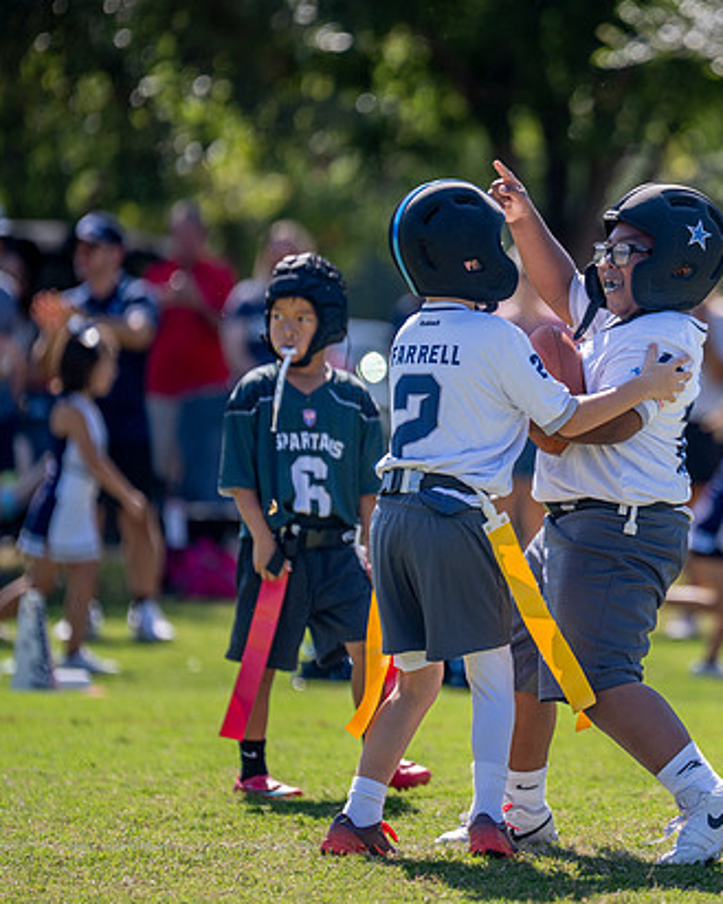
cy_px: 410
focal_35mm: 313
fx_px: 8369
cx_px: 614
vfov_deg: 6.2
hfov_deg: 4.9
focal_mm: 200
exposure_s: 1/2000
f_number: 2.8
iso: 200
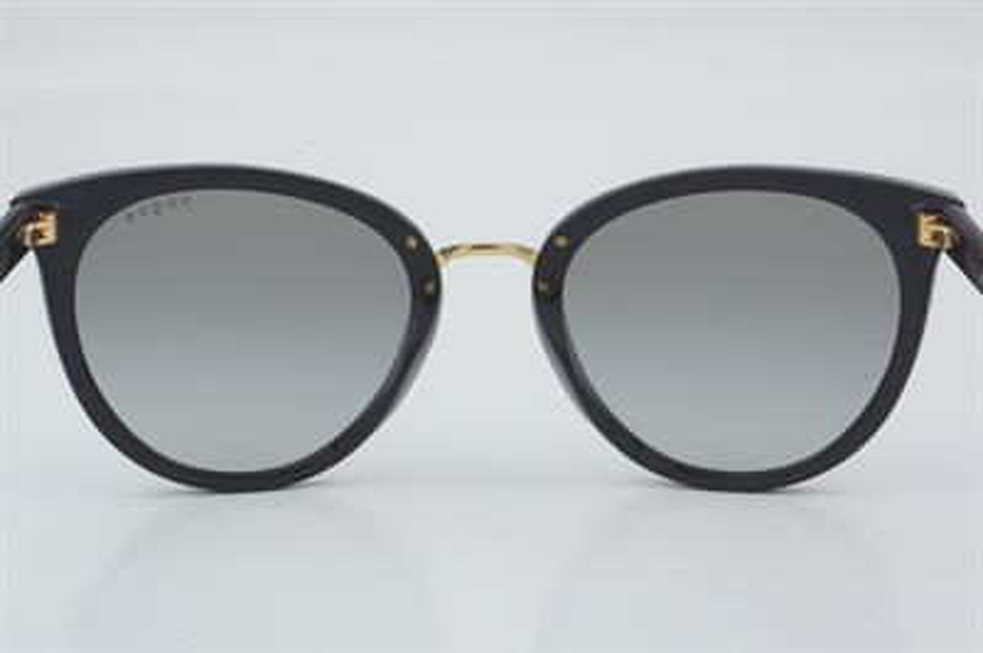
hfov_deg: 27.0
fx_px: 2046
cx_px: 492
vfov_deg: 18.2
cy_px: 326
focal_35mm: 75
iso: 100
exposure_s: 1/3
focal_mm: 50
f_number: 32
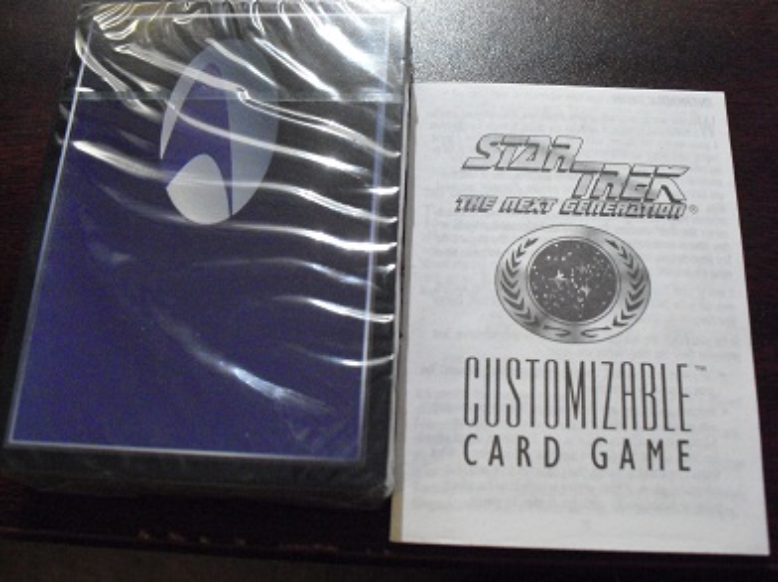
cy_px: 291
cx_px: 389
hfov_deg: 51.4
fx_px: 808
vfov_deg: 39.6
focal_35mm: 36
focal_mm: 6.3
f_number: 3.1
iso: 800
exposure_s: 1/50
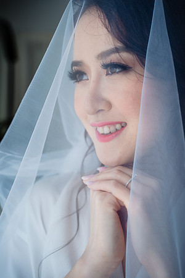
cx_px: 92
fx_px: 324
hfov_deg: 31.9
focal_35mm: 42
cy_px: 139
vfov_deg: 46.4
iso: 250
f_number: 3.5
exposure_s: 1/320
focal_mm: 42
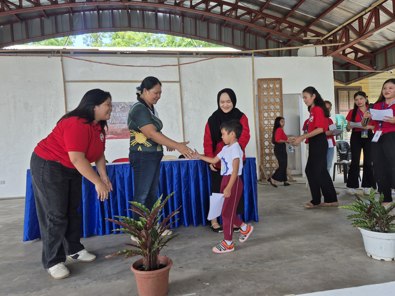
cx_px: 198
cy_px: 148
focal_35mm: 23
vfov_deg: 58.9
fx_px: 262
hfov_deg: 73.9
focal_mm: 5.4
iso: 100
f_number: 1.8
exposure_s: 1/180
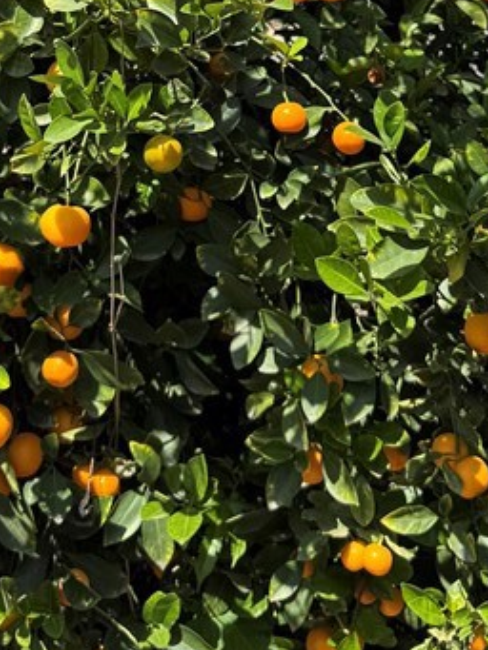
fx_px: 1353
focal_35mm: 72
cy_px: -65
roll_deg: -2.6
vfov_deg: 25.1
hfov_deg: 20.5
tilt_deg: +0.8
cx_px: 254
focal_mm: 6.76
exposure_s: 1/1464
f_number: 1.78
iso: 80
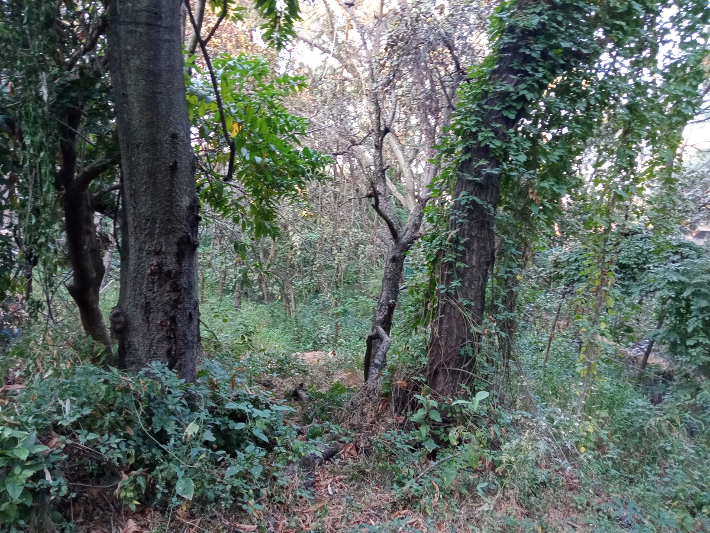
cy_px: 266
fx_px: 554
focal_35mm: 27
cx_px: 355
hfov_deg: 65.3
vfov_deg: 51.4
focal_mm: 3.79
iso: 336
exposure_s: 1/30
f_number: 2.2
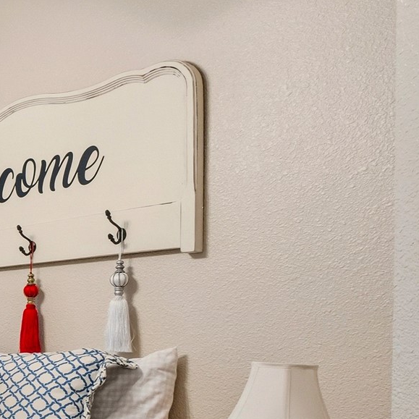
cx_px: -350
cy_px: 384
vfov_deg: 31.7
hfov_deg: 21.1
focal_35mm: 51
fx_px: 698
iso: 320
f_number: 6.4
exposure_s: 1/2.5
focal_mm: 10.5
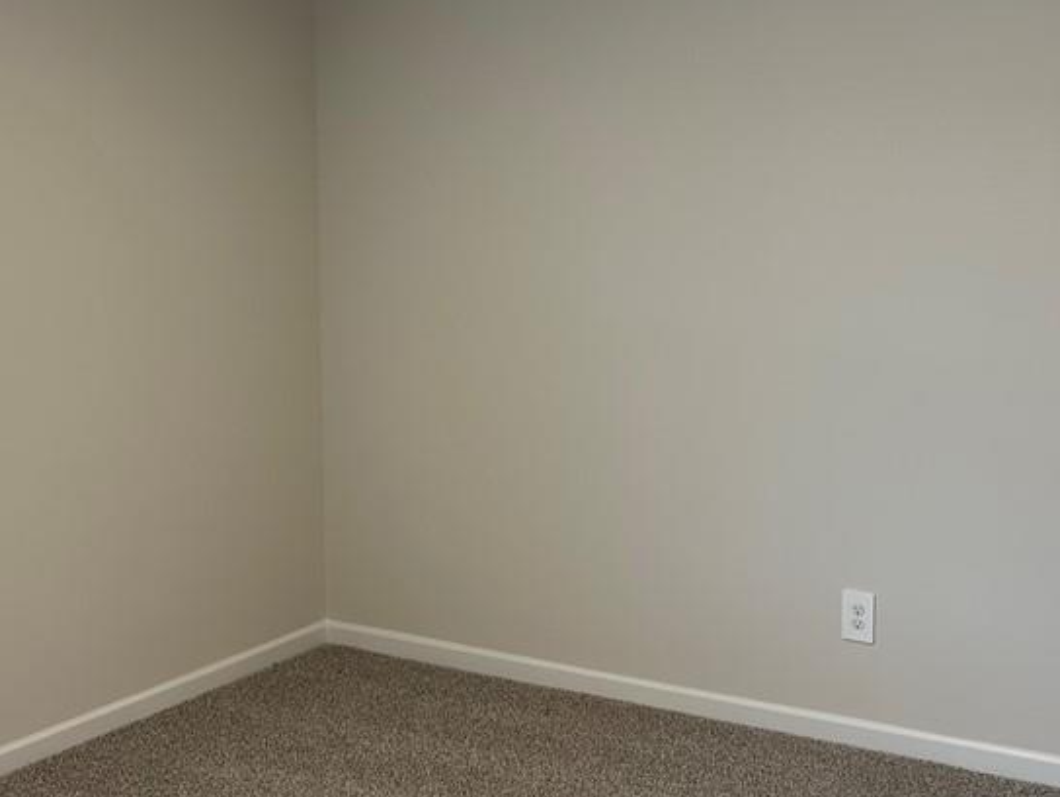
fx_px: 1501
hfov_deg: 38.5
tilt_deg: -2.6
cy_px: 266
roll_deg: +0.9
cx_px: 373
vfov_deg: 29.5
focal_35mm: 49
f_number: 1.5
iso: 125
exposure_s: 1/60
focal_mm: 5.7
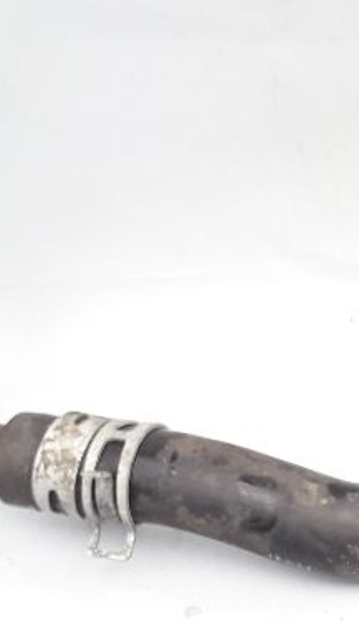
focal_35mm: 78
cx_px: 531
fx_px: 1321
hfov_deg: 14.5
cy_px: 243
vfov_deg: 27.1
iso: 40
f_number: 1.9
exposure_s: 1/217
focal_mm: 3.6
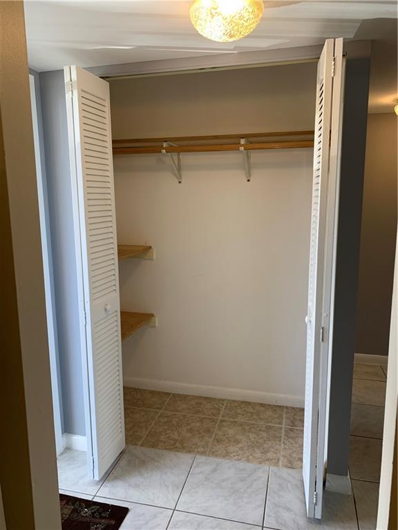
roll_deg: +1.5
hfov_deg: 53.1
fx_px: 399
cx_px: 199
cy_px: 265
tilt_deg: -8.6
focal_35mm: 26
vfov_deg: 67.3
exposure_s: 1/120
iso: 40
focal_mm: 4.25
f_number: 1.8
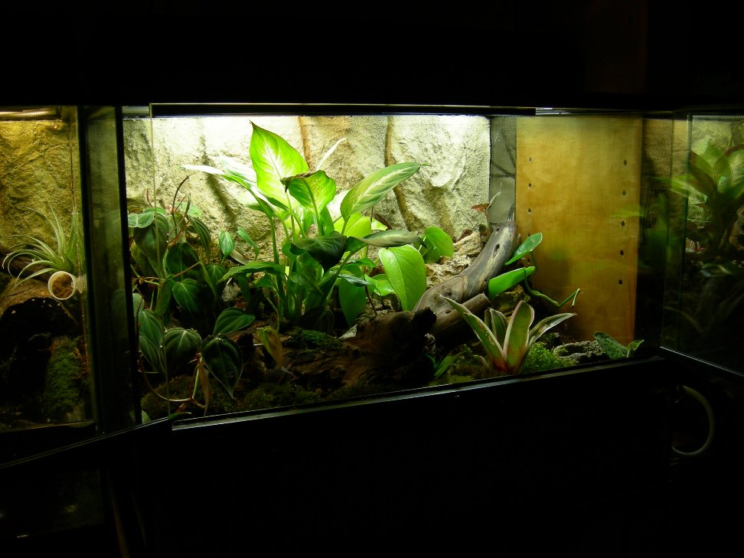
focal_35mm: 36
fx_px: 774
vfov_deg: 39.7
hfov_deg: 51.4
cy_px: 279
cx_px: 372
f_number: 2.7
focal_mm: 7.5
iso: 64
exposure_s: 1/48.2
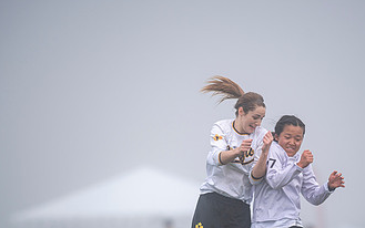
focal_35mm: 485
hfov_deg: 4.3
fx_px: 4827
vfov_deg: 2.7
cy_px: 213
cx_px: 232
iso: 100
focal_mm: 270
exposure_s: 1/800
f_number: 2.8
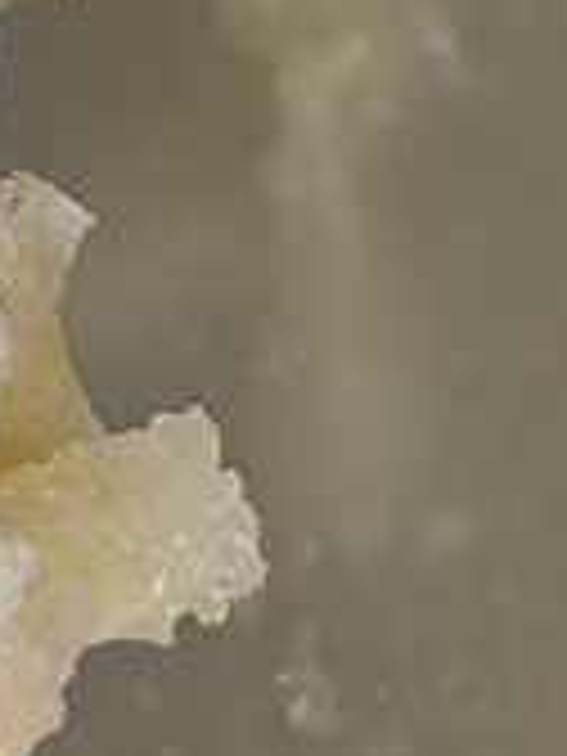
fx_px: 3735
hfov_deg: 7.8
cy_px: -1172
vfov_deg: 9.9
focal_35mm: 171
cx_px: -990
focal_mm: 5.54
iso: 200
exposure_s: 1/100
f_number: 1.8
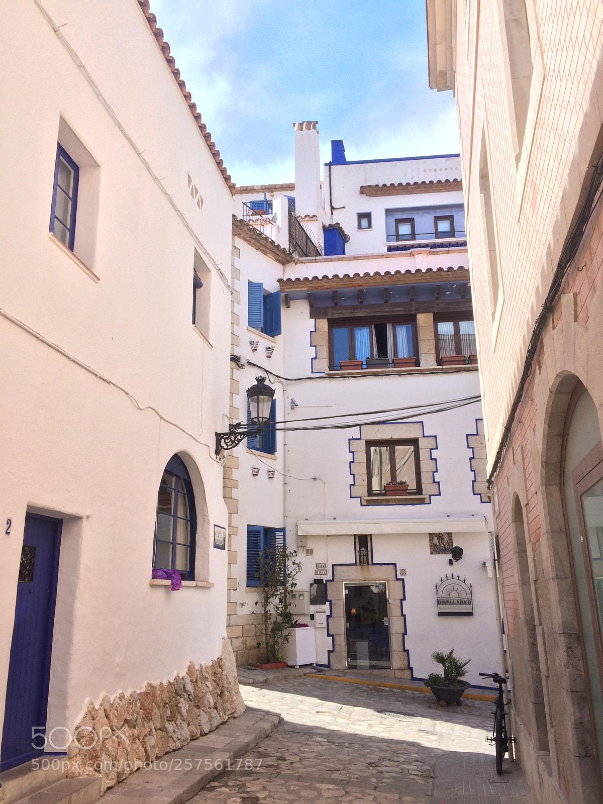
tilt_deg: +15.3
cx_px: 302
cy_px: 402
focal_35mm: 29
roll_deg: +1.0
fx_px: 674
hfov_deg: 48.2
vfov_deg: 61.7
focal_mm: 4.15
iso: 32
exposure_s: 1/892
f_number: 2.2
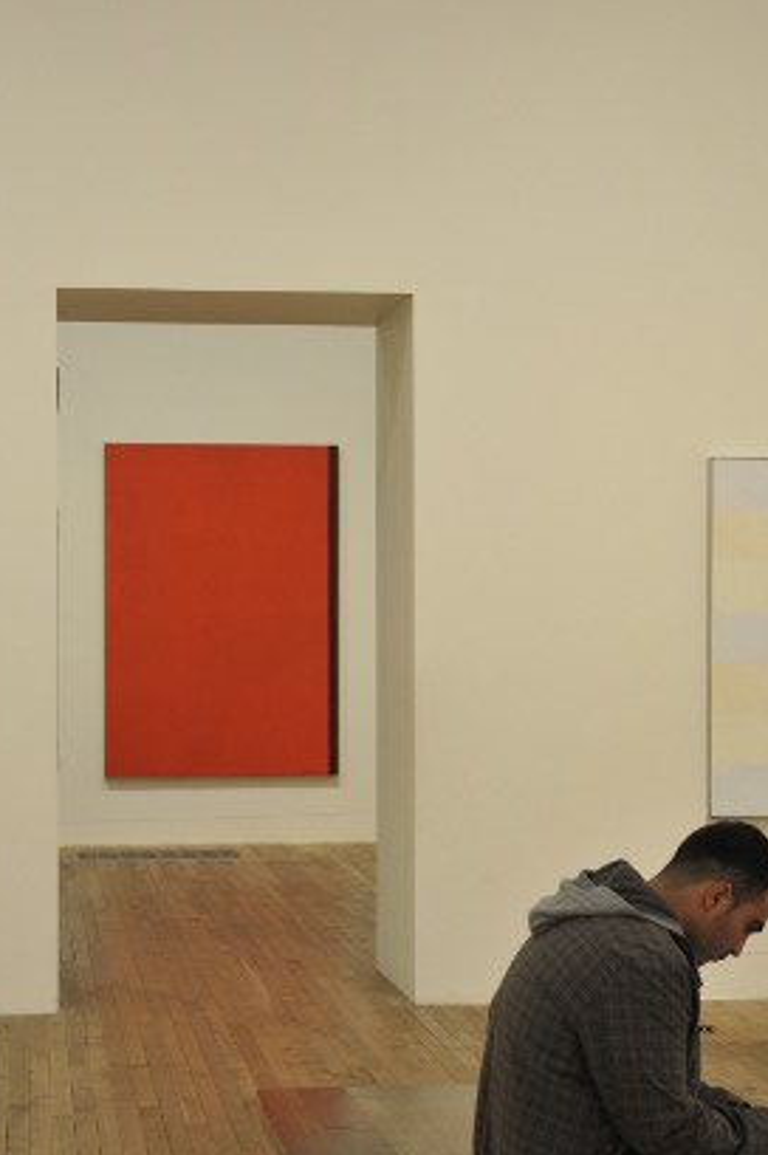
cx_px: 350
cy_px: 655
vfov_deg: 27.0
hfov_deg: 18.1
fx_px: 2404
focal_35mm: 75
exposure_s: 1/13
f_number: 4.5
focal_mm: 34
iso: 400
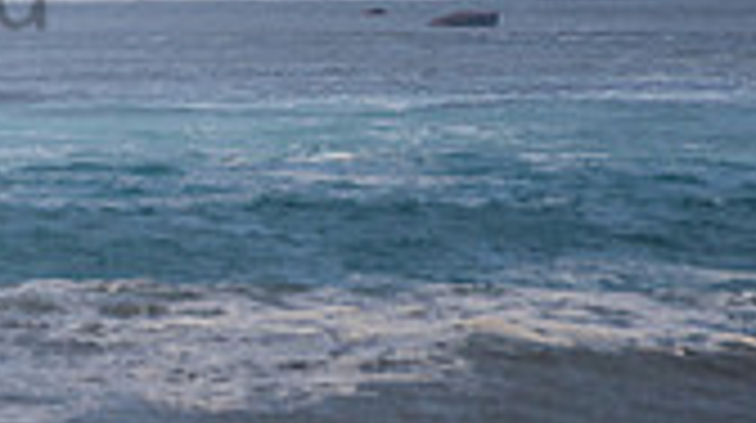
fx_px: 44426
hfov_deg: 1.0
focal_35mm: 2219
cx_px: -138
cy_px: 53
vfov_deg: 0.5
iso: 125
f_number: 5.6
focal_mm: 500
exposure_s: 1/2000
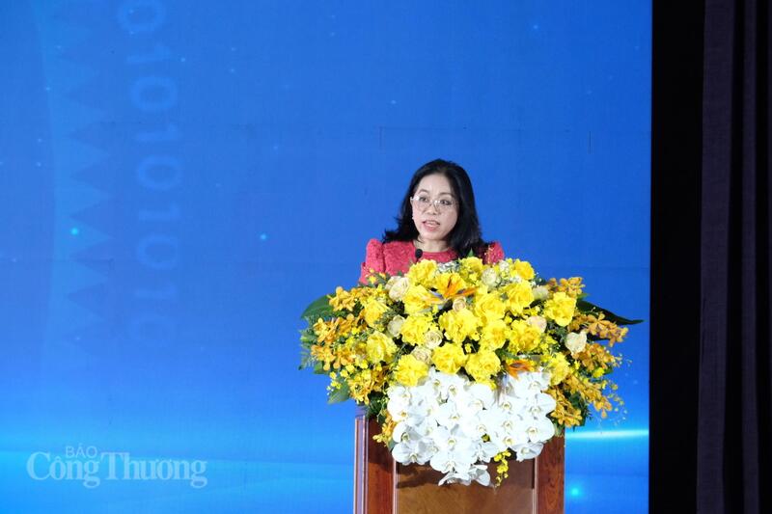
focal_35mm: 300
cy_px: 257
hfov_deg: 6.9
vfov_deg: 4.6
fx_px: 6432
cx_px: 386
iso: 4000
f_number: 8
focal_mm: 200
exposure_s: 1/125
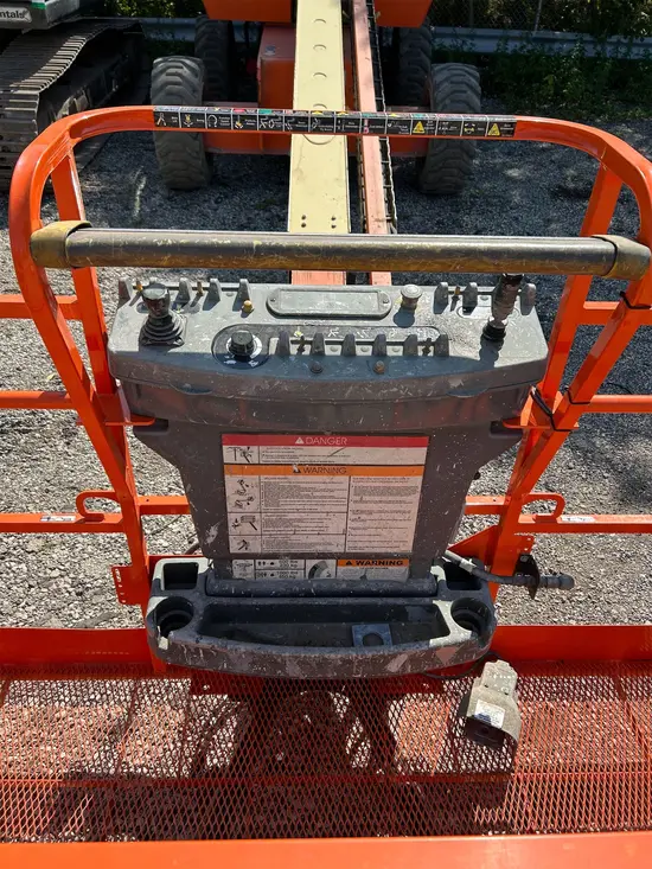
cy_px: 434
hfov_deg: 53.1
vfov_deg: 67.3
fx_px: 653
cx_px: 326
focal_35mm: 26
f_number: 1.5
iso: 50
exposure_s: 1/2208
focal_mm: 5.7
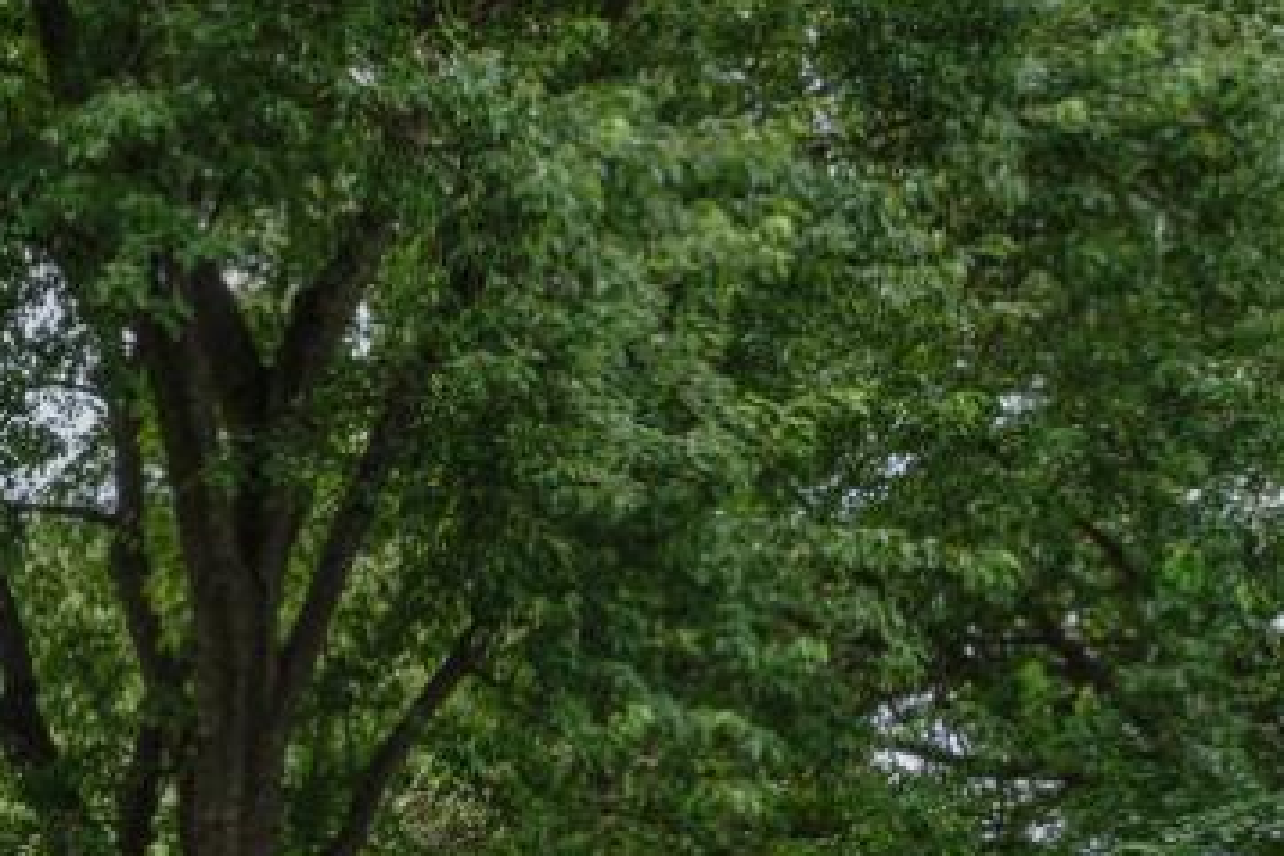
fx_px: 2247
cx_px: -903
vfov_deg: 16.1
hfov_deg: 22.3
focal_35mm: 63
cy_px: 1762
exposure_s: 1/125
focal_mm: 15
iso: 100
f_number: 8
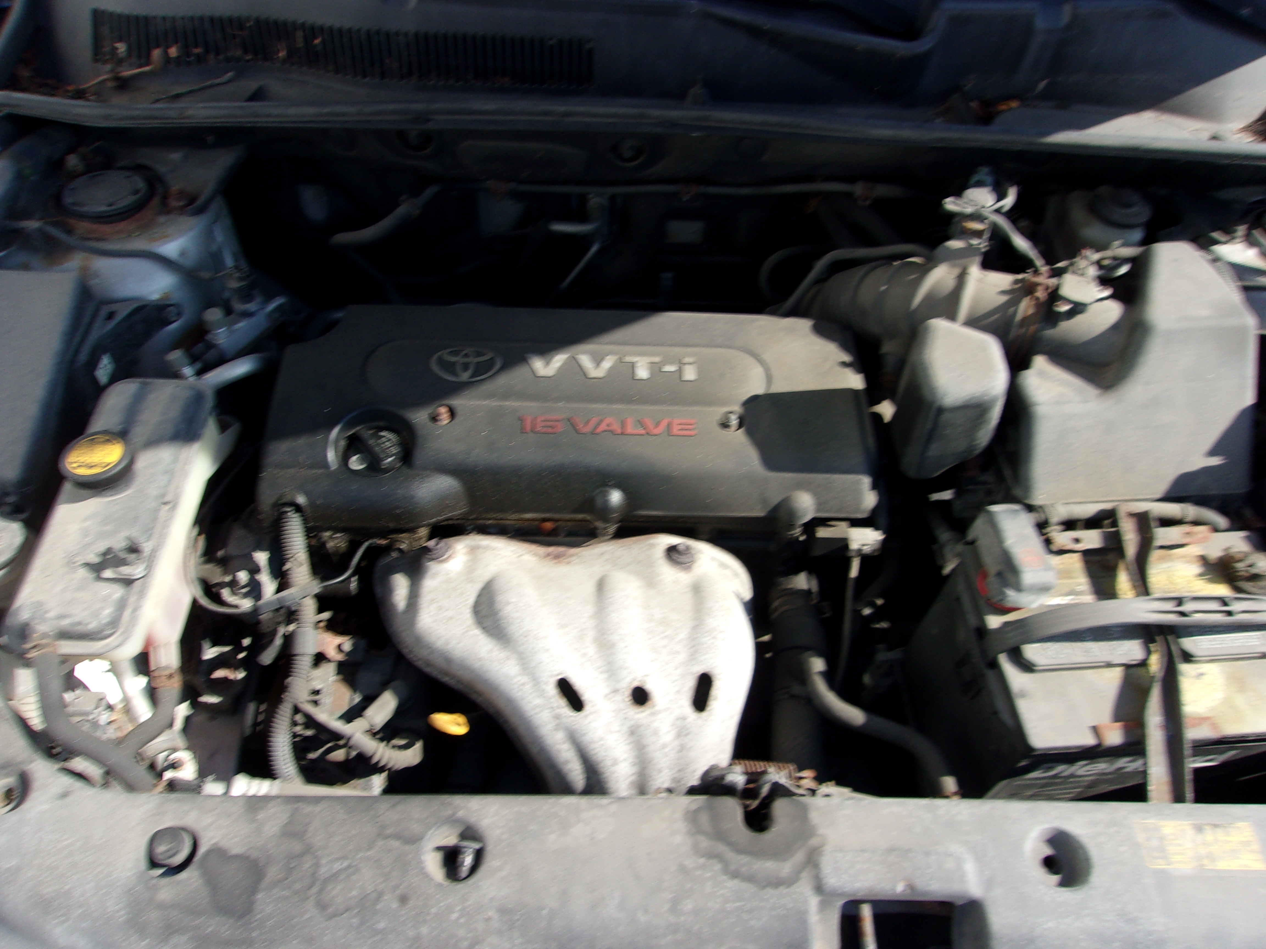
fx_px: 987
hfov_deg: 65.3
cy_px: 474
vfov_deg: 51.4
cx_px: 633
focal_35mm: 27
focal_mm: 4.9
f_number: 10.4
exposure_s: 1/42
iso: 80
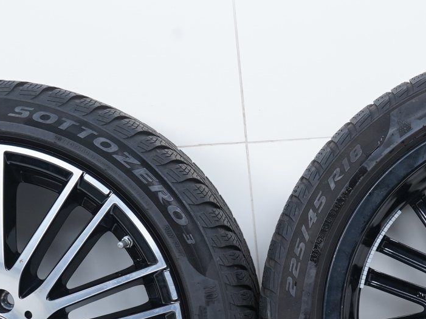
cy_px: 232
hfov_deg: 24.7
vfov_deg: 18.5
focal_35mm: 79
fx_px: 972
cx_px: 263
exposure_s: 1/100
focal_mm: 30
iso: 250
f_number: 7.1
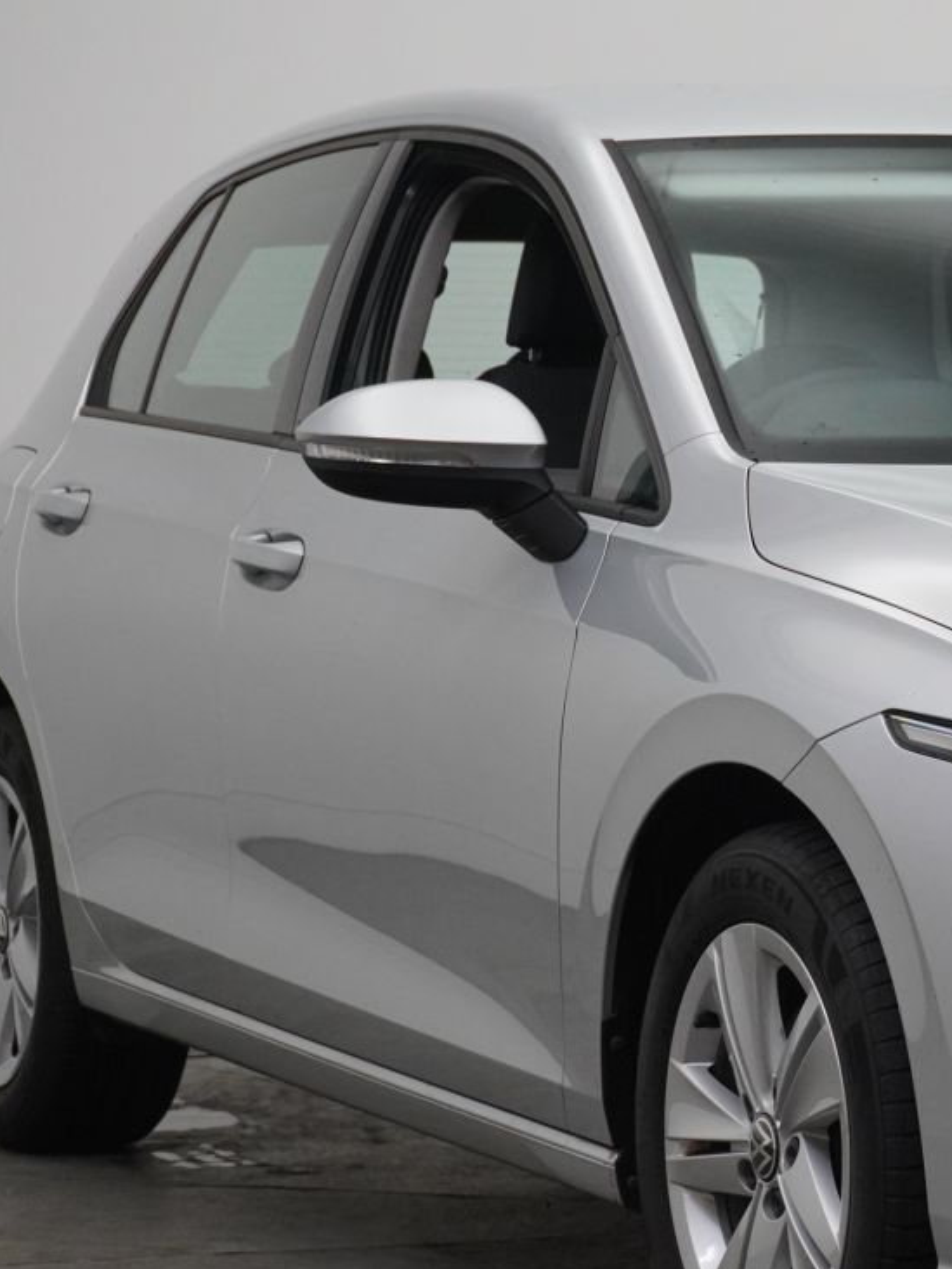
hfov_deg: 10.0
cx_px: 1214
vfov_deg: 13.6
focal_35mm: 145
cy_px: 840
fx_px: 5312
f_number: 5.6
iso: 1600
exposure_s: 1/200
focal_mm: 46
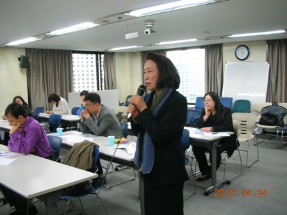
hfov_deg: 52.6
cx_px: 144
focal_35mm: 35
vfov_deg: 40.7
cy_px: 108
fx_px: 290
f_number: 3
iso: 50
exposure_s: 1/11.1
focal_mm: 5.8
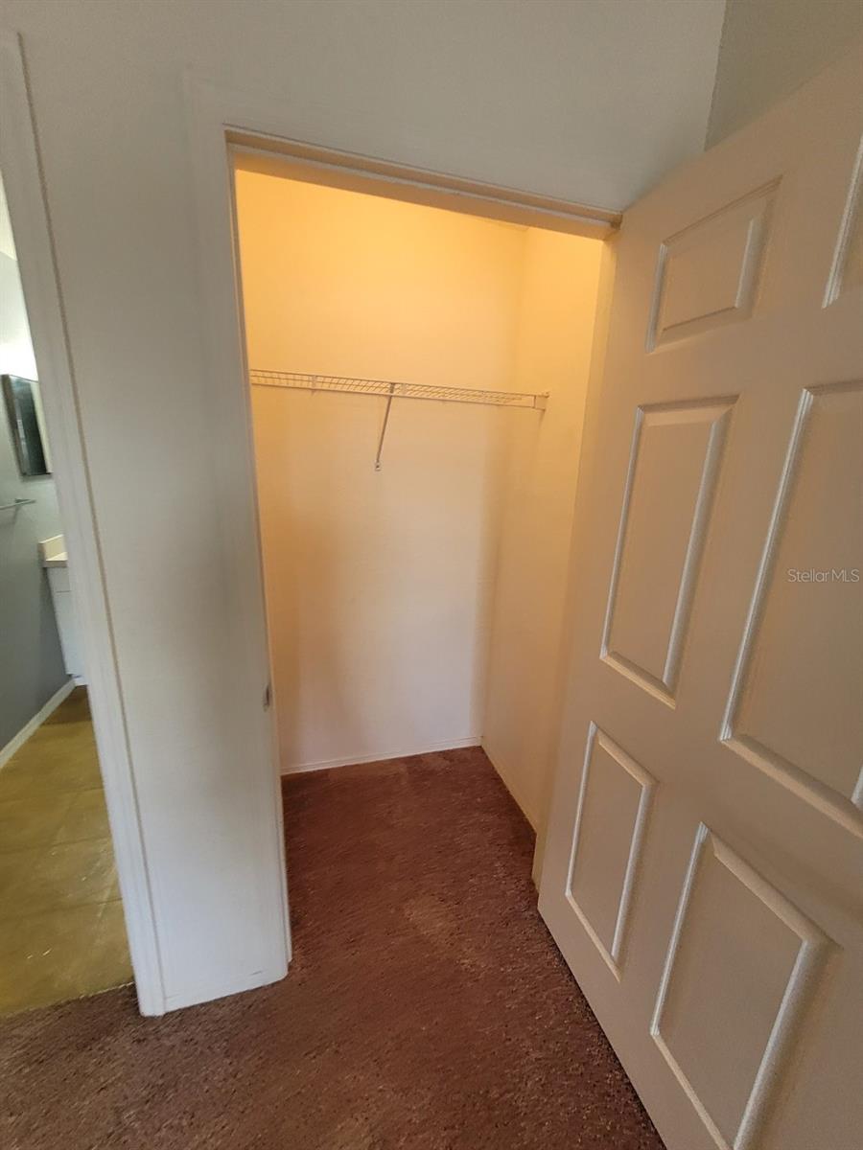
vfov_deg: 106.2
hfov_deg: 89.9
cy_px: 575
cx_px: 432
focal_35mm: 13
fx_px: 432
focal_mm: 1.74
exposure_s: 1/60
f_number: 2.2
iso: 160
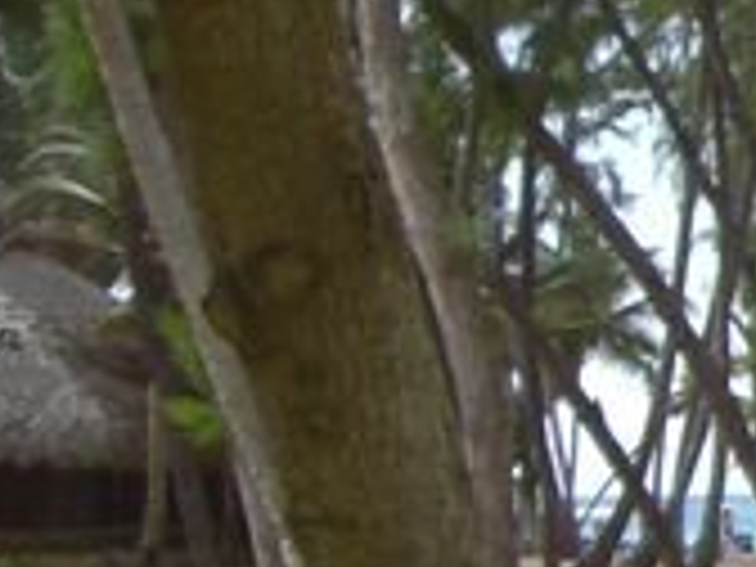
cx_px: 2092
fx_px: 5045
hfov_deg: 7.7
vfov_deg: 6.4
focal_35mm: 231
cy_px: 144
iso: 64
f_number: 2.7
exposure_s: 1/500
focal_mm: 6.2
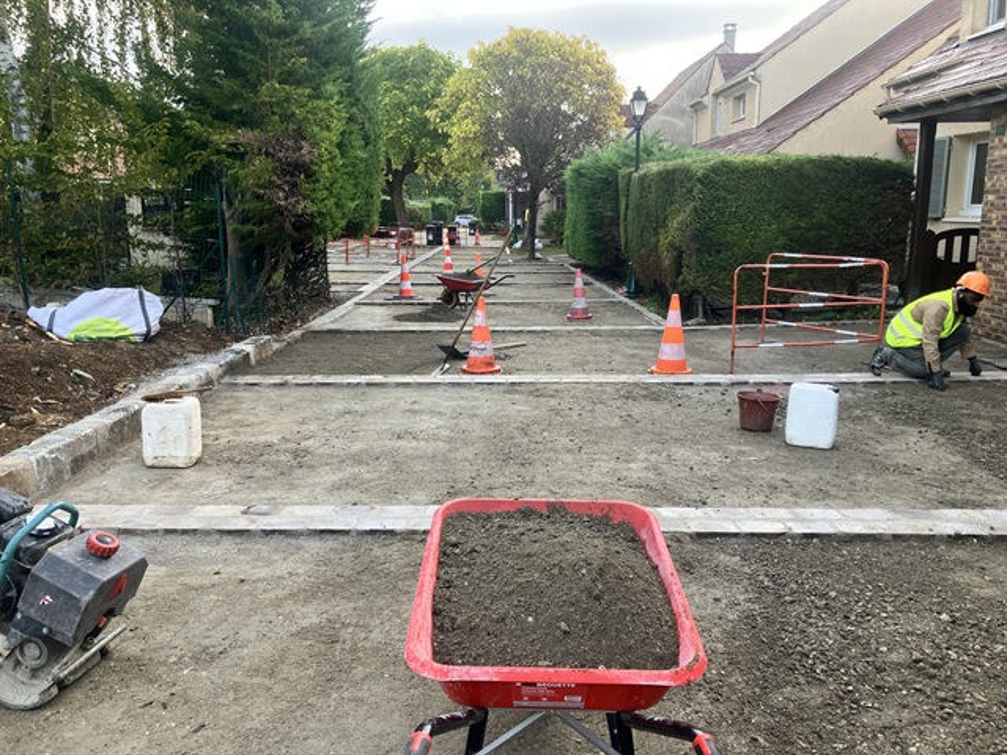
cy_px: 378
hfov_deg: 63.4
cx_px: 504
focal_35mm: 28
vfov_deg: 49.7
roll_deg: -0.7
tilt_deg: -10.8
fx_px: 815
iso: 25
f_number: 1.8
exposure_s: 1/121
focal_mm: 3.99
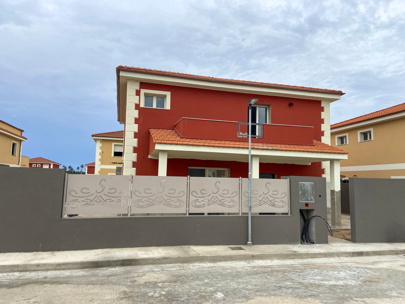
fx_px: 304
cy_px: 152
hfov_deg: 67.3
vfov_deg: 53.1
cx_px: 202
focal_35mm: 26
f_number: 1.8
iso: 32
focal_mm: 4.25
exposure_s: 1/3300
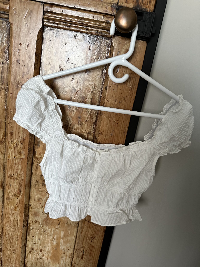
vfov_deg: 71.6
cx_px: 100
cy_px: 134
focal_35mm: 24
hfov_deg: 56.8
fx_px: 185
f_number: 1.78
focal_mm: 6.86
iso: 250
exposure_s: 1/102
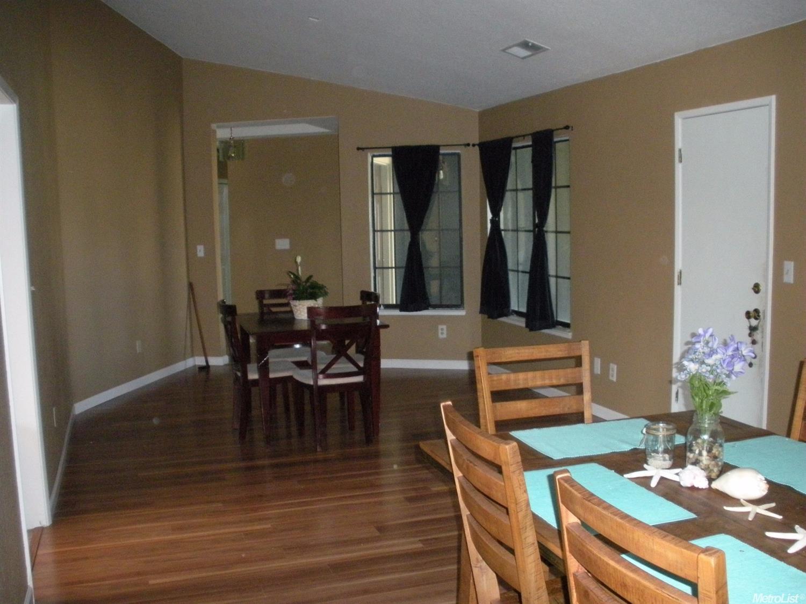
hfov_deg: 52.6
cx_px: 403
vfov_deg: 40.7
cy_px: 302
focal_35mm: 35
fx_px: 815
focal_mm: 6.3
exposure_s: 1/60
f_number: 3.5
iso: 718
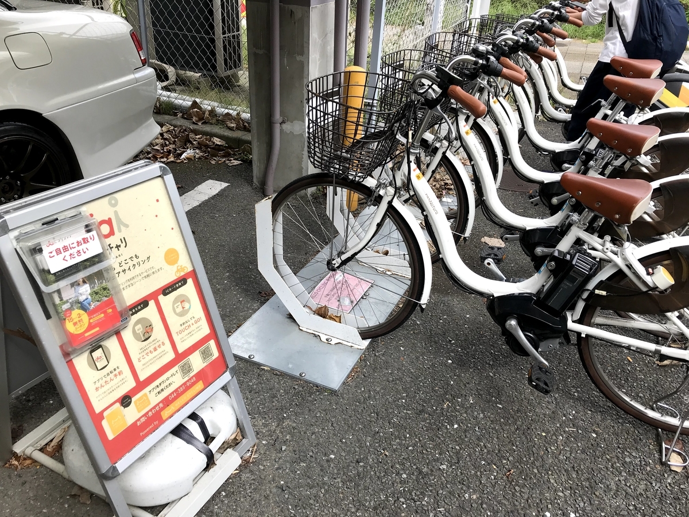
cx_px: 344
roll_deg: -2.6
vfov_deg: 49.7
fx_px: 557
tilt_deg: -29.9
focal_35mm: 28
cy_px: 258
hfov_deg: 63.4
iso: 20
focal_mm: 3.99
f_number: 1.8
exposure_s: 1/754
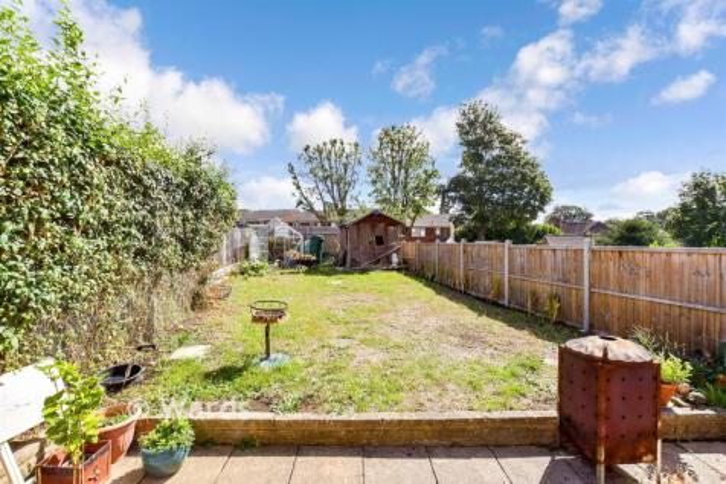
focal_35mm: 25
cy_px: 242
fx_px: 504
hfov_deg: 71.5
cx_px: 363
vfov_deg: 51.3
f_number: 8
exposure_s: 1/800
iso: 320
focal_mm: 17
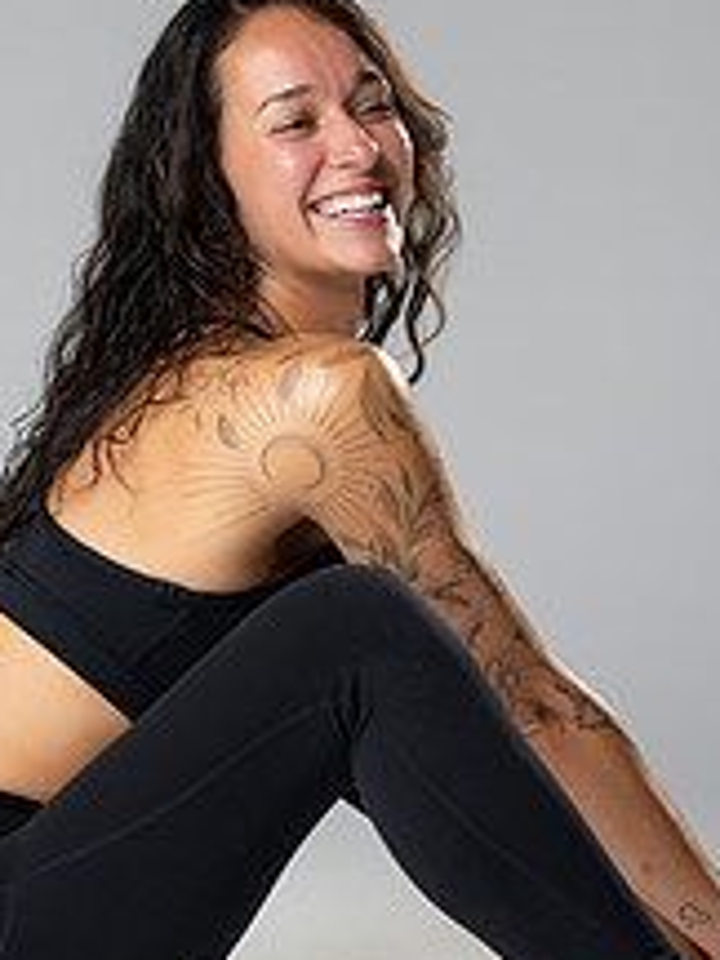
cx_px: 271
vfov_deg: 11.6
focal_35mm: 170
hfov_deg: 8.7
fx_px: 4715
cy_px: 387
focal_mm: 85
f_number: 3.2
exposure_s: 1/160
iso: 200
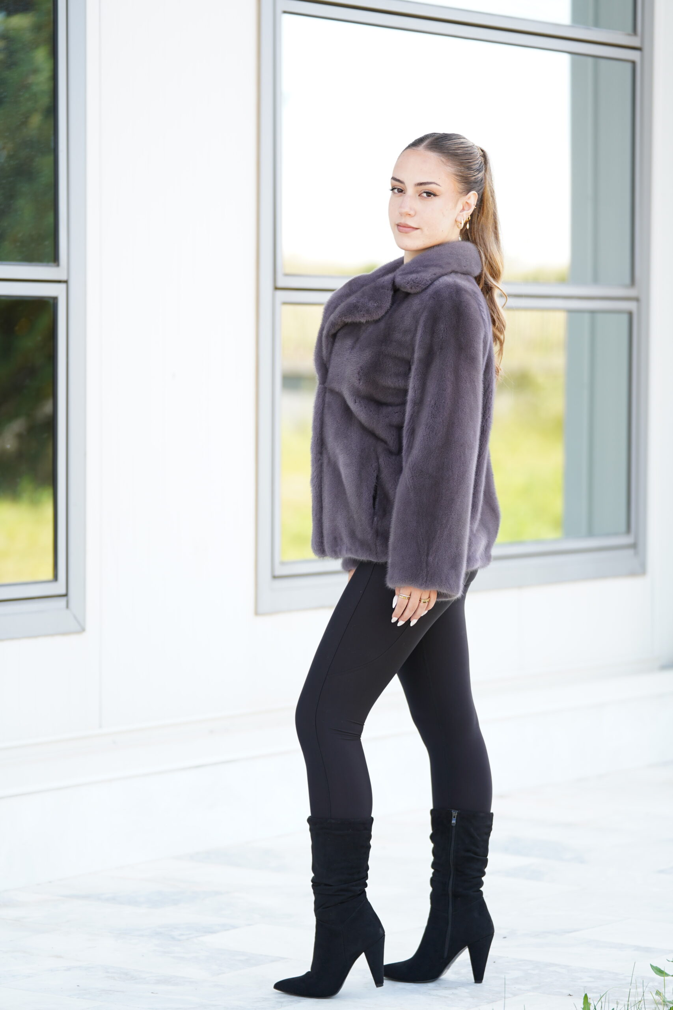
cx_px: 336
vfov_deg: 17.2
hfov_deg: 11.5
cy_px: 505
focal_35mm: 119
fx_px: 3336
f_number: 2.8
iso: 200
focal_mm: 119
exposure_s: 1/250
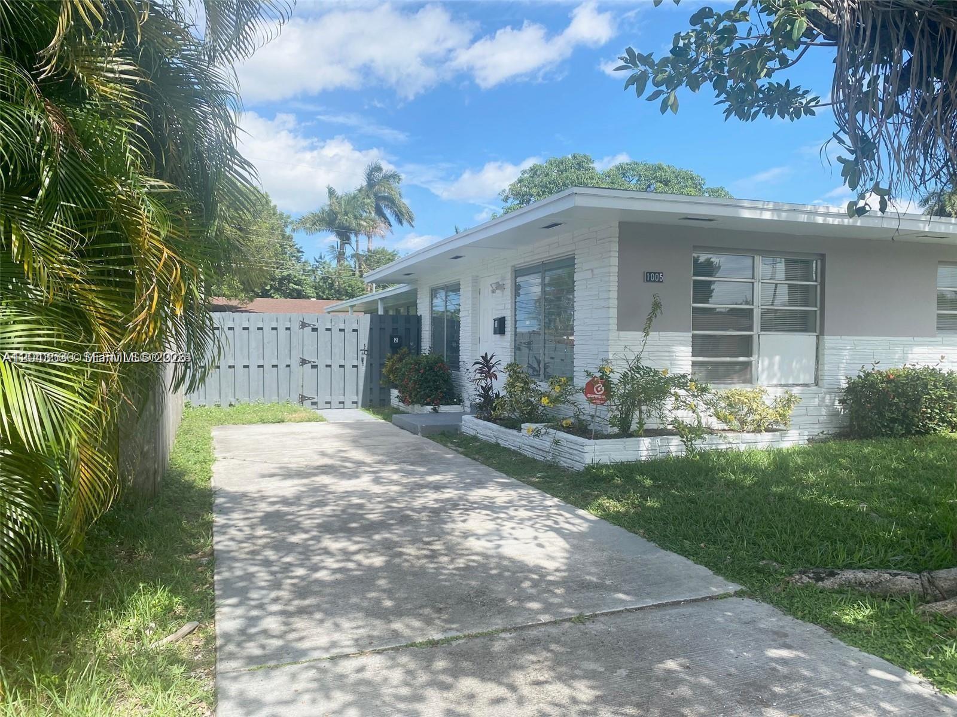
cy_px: 358
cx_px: 478
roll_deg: -0.7
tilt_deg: -1.5
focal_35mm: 26
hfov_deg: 67.3
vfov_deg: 53.1
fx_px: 719
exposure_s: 1/1927
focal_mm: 4.25
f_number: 1.8
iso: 32
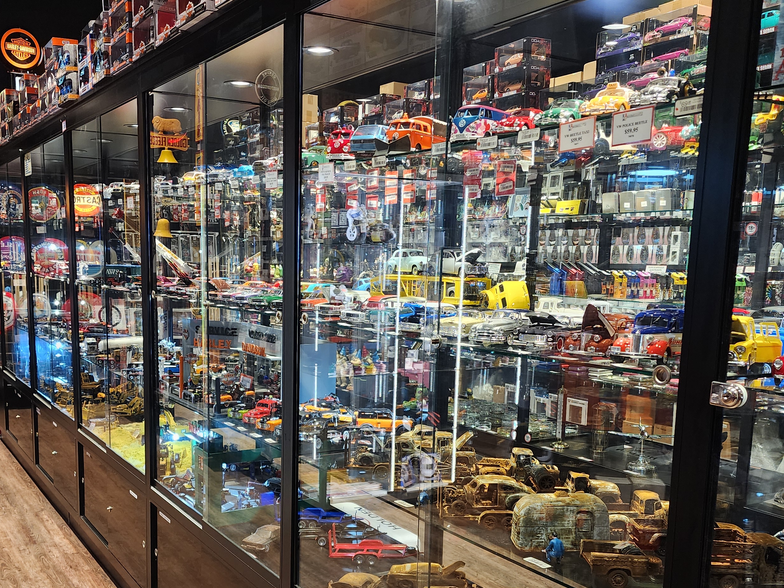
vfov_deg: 38.2
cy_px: 399
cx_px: 340
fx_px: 838
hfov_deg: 50.0
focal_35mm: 37
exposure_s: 1/100
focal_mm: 6.4
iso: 320
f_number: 1.8
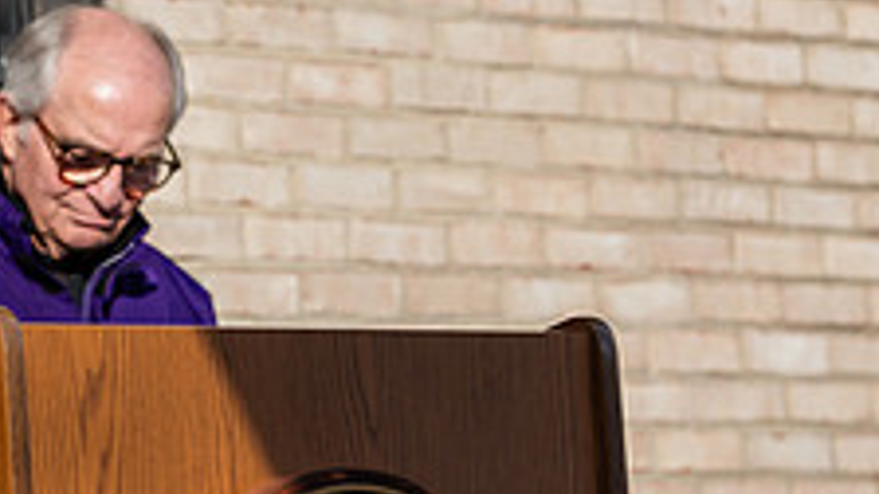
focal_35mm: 271
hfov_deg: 7.9
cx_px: -118
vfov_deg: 4.5
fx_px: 6316
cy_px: 280
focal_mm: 100
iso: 100
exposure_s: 1/640
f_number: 5
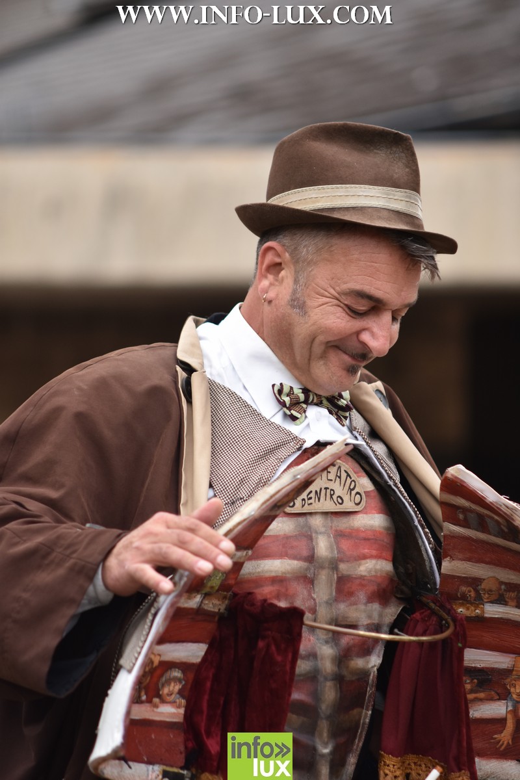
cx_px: 260
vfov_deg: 9.1
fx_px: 4875
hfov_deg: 6.1
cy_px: 390
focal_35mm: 225
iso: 250
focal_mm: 150
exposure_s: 1/800
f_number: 3.2
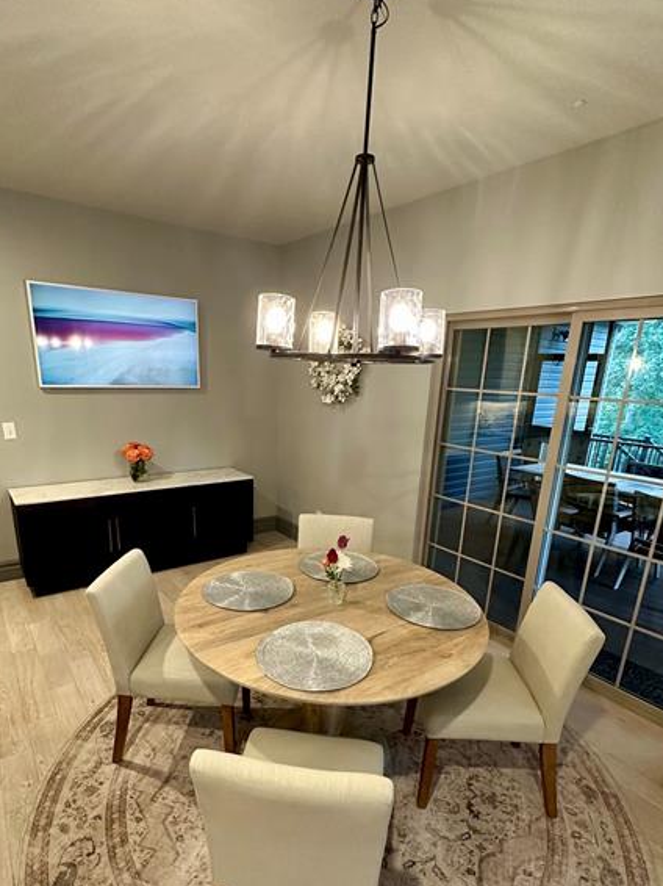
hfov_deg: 68.6
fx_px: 486
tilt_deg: -17.2
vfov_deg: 84.0
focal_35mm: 19
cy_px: 515
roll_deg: -2.6
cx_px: 313
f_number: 2.2
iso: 400
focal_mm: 2.22
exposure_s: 1/60
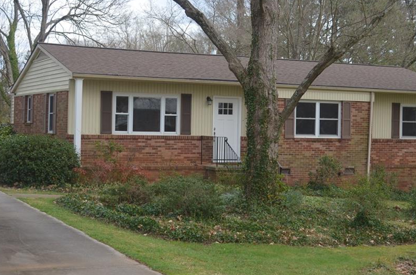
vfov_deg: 20.0
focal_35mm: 68
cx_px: 245
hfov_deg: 29.8
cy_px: 121
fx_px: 779
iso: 400
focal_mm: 35
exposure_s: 1/500
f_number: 5
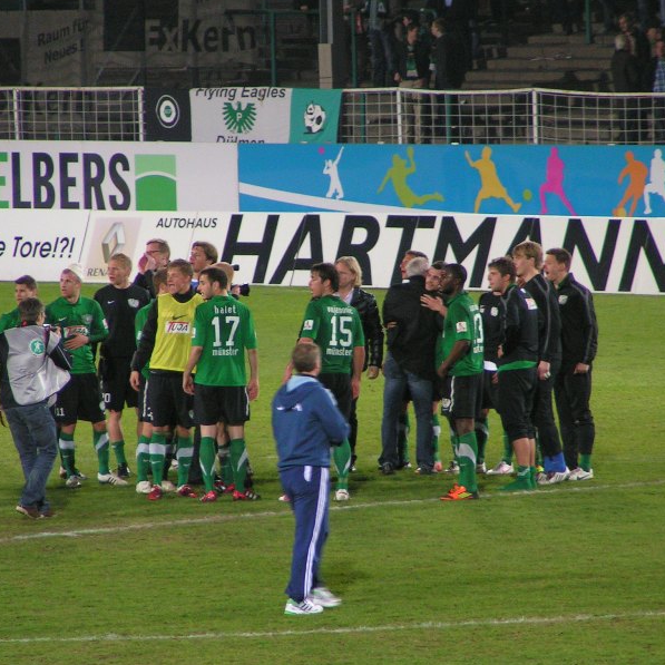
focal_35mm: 450
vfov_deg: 3.9
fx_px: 9781
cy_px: 333
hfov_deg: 3.9
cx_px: 313
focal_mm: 58
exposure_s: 1/60
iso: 200
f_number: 3.5
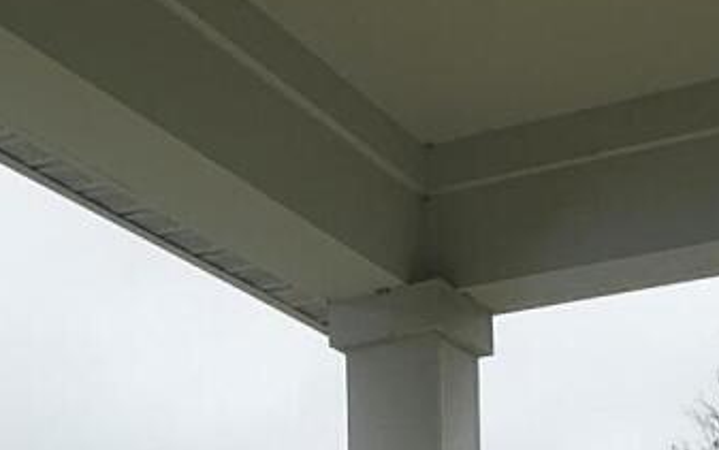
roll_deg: +0.2
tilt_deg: +2.6
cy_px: 774
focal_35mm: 88
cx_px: 297
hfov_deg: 23.5
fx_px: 1725
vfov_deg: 13.5
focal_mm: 2.22
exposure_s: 1/1416
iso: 40
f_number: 2.2
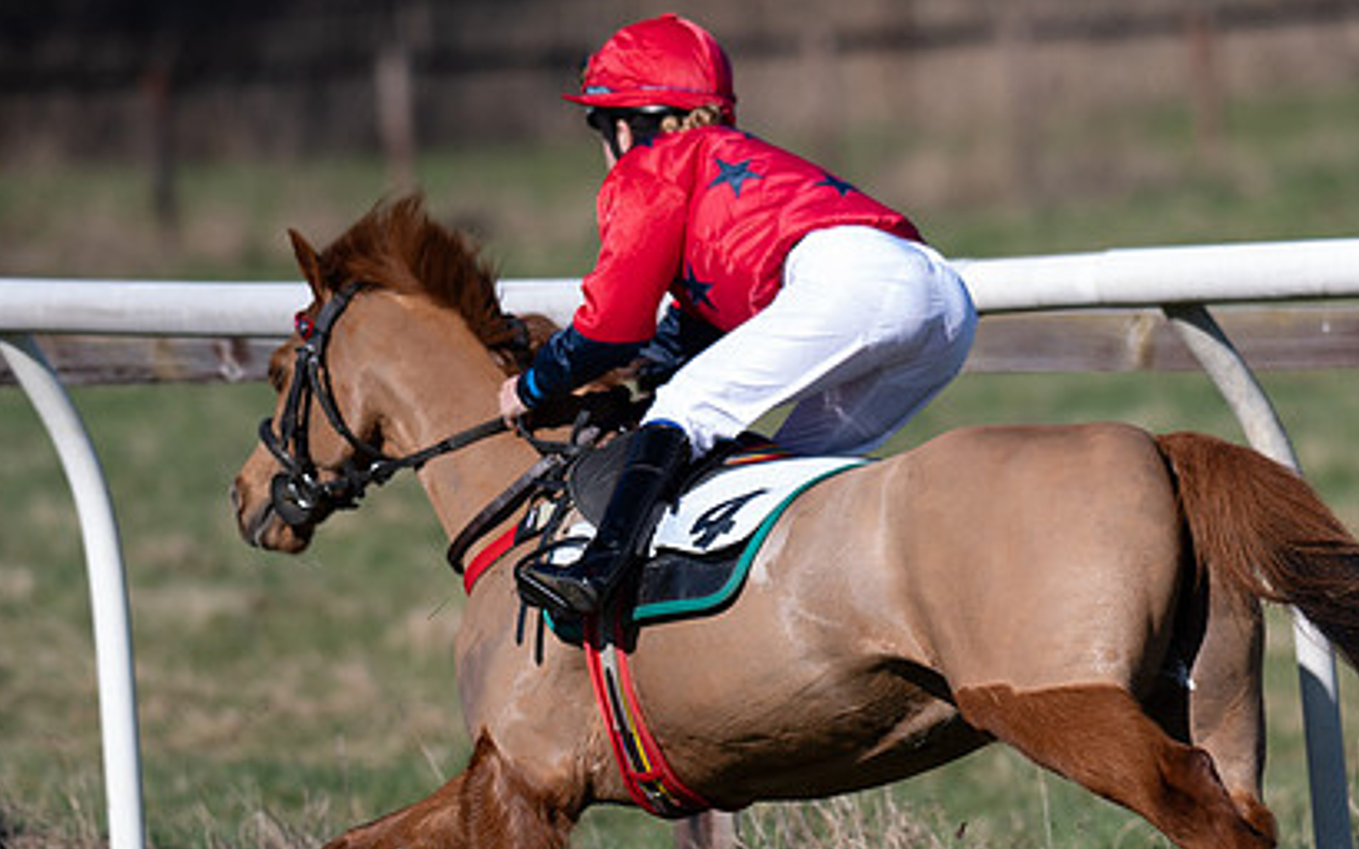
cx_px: 1299
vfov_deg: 2.9
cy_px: 660
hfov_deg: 4.7
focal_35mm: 448
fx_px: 16588
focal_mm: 135
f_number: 1.8
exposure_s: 1/4000
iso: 50
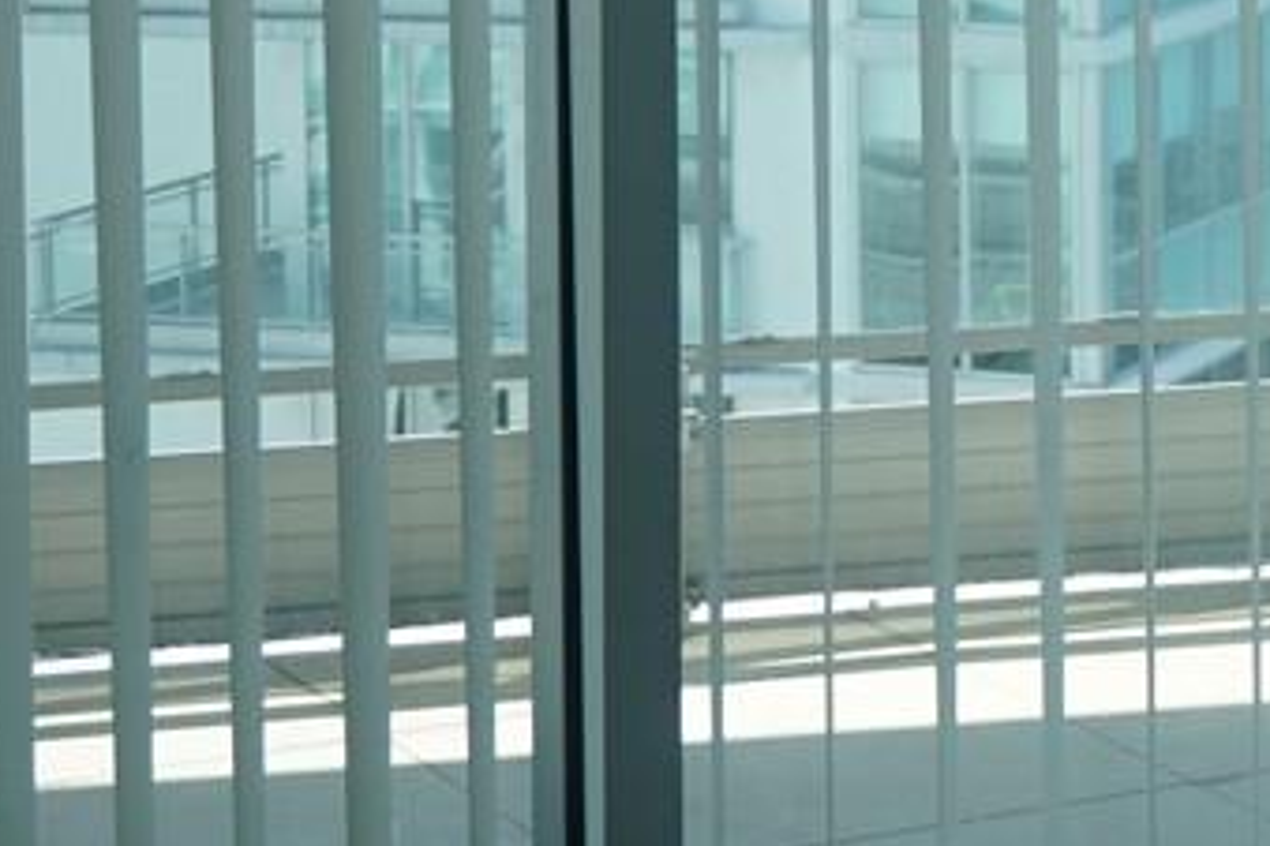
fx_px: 5080
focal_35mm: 144
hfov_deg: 13.7
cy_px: -217
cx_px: 1705
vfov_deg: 9.4
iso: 100
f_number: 5
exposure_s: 1/160
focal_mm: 30
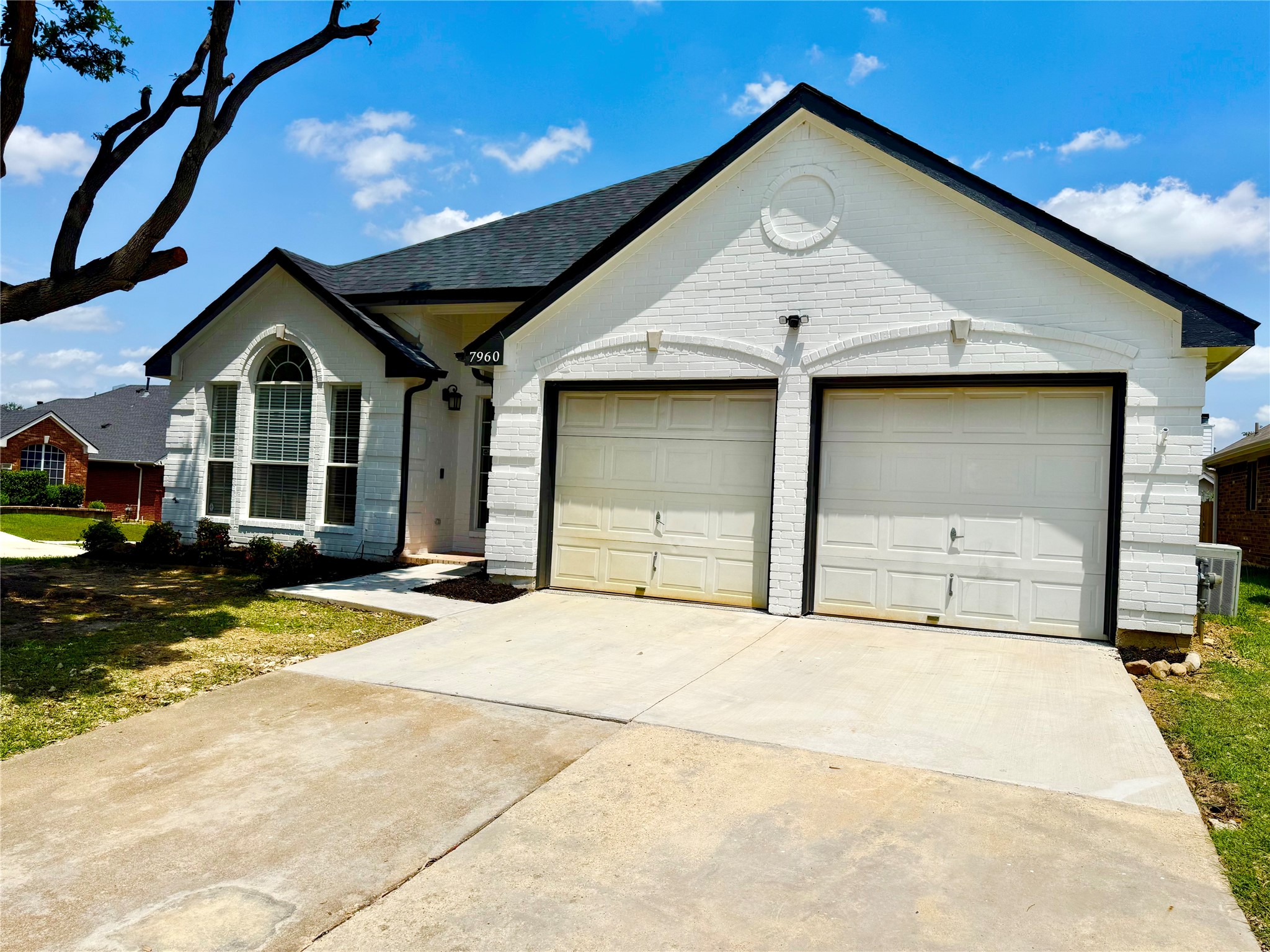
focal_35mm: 24
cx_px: 635
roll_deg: -2.8
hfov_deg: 71.6
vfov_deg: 56.8
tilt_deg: +1.6
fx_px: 881
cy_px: 476
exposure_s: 1/10309
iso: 80
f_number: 1.78
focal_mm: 6.76
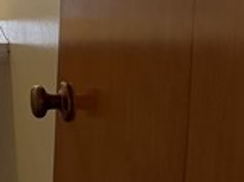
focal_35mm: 163
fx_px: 1148
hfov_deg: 11.6
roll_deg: -0.7
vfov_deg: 8.7
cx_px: -137
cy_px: -163
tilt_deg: -6.6
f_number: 1.78
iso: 160
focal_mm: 6.76
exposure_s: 1/120
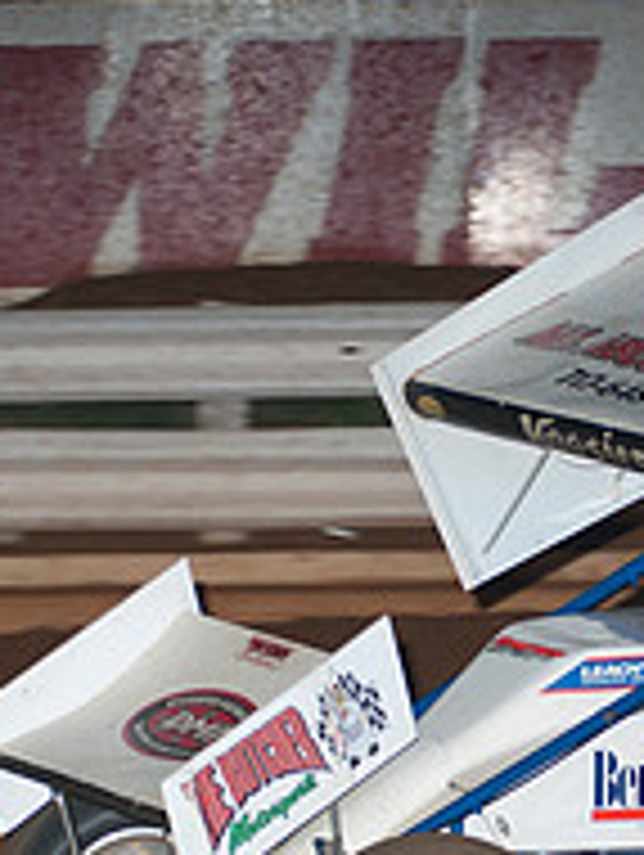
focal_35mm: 352
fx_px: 8712
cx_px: 707
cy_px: 562
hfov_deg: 4.2
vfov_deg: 5.6
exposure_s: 1/400
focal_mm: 80
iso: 400
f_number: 4
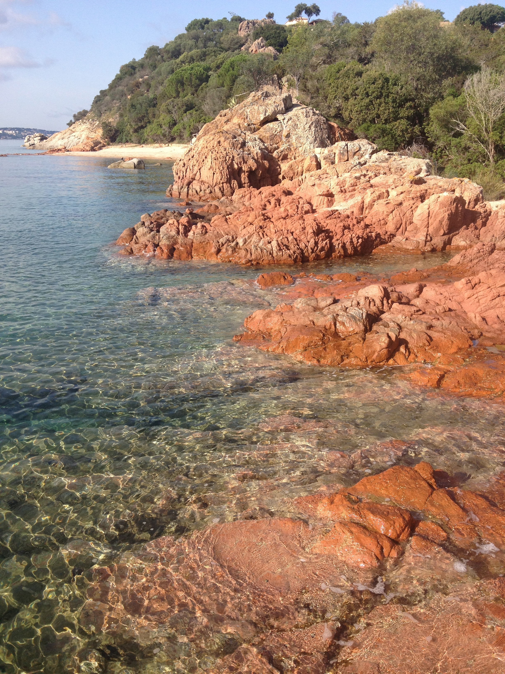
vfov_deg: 52.6
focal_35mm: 35
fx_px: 681
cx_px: 252
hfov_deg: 40.7
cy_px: 337
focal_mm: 4.28
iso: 64
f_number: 2.4
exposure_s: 1/1126
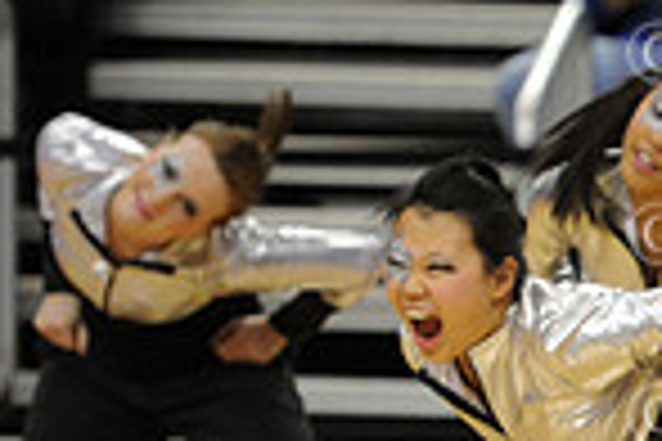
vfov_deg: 2.0
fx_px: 12356
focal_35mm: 672
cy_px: 324
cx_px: 1279
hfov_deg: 3.1
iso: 5000
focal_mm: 170
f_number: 3.2
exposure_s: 1/640
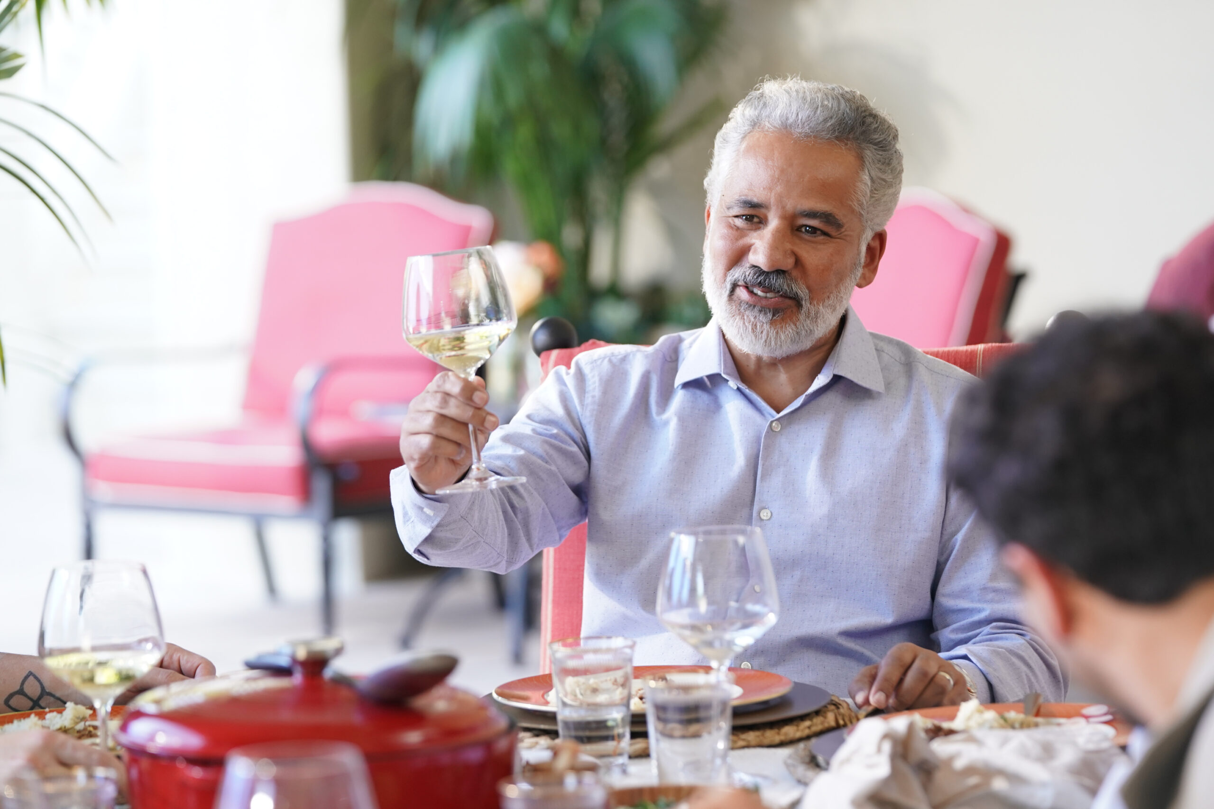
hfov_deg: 14.0
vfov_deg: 9.3
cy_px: 404
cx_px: 607
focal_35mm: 147
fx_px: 4957
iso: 1000
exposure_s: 1/200
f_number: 4
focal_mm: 147
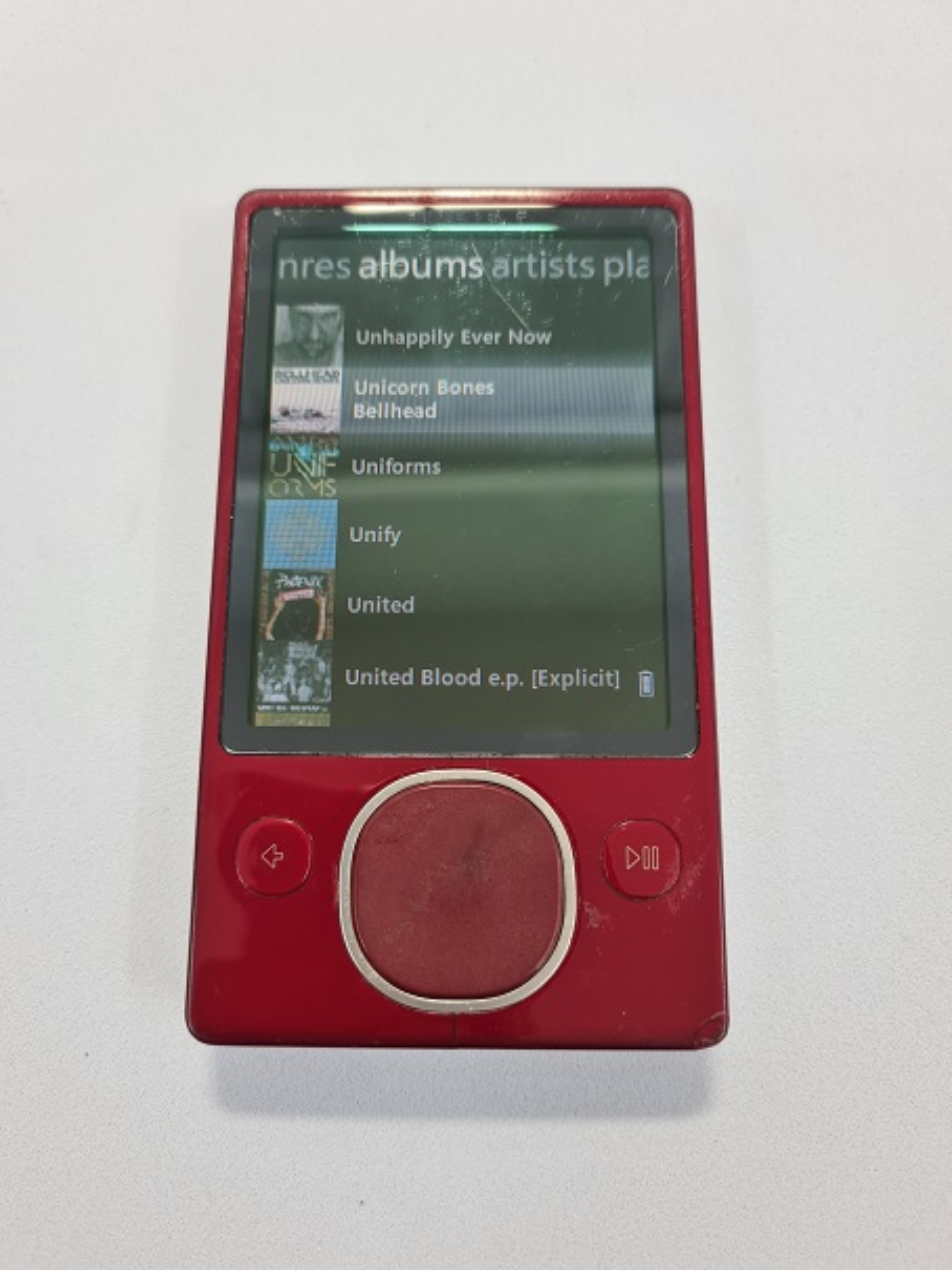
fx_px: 953
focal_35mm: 26
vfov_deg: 67.3
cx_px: 476
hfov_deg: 53.1
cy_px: 635
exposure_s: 1/60
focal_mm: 5.4
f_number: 1.8
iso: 100
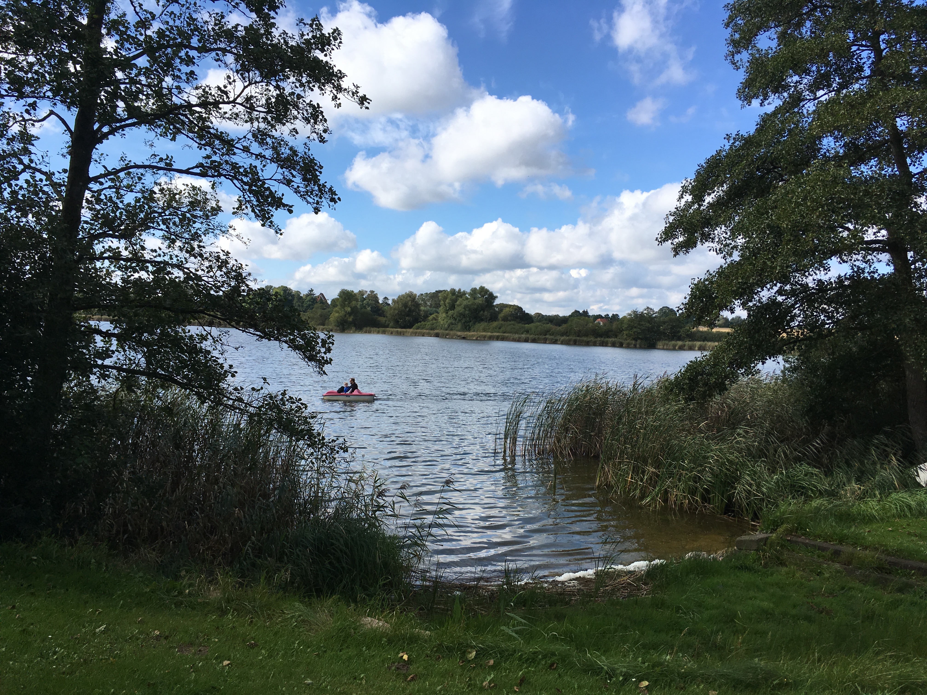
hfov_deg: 61.7
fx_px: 777
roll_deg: -0.5
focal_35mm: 29
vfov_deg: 48.2
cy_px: 348
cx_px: 464
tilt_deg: -2.6
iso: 25
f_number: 2.2
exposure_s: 1/1538
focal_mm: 4.15
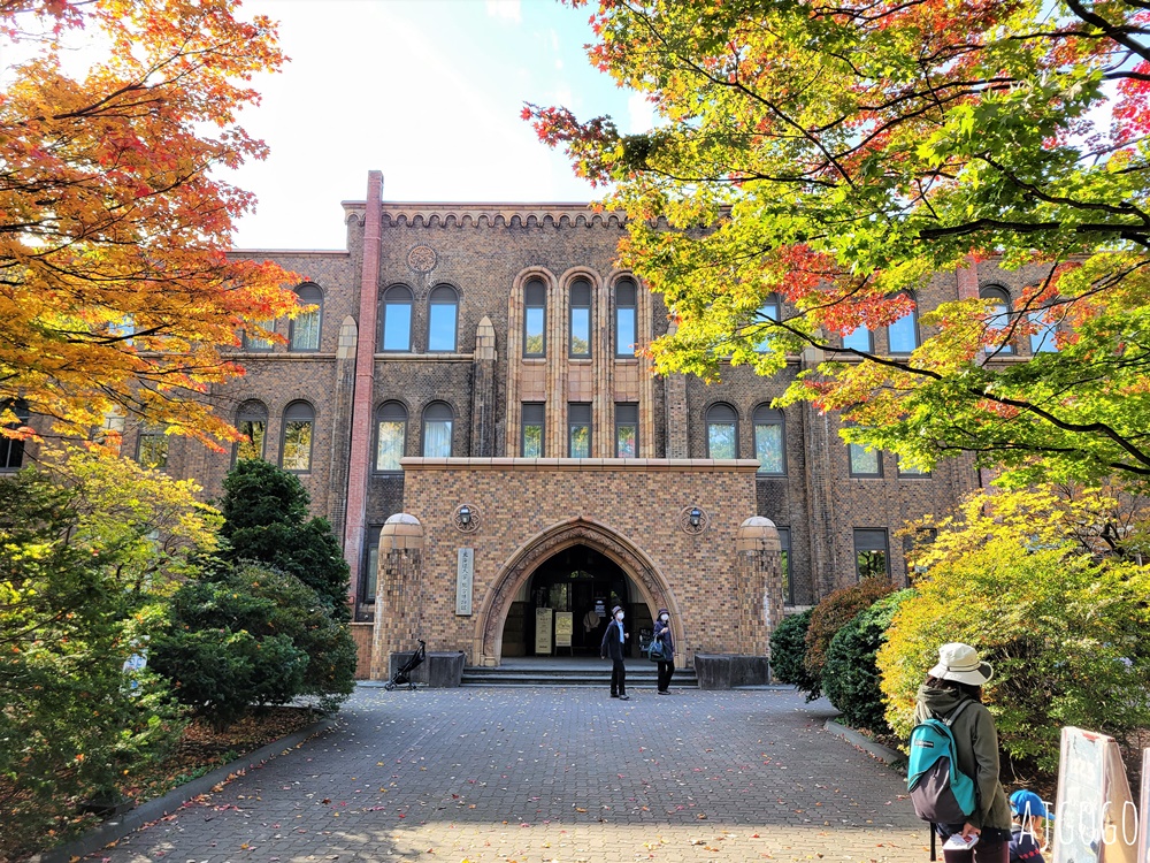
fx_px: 864
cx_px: 575
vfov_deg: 53.1
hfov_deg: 67.3
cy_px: 432
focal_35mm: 26
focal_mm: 5.4
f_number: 1.8
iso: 40
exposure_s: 1/318
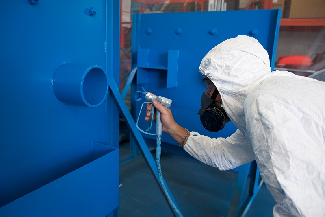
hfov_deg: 61.9
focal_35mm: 30
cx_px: 162
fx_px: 271
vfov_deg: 43.6
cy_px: 108
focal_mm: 20
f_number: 2.8
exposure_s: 1/60
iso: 200
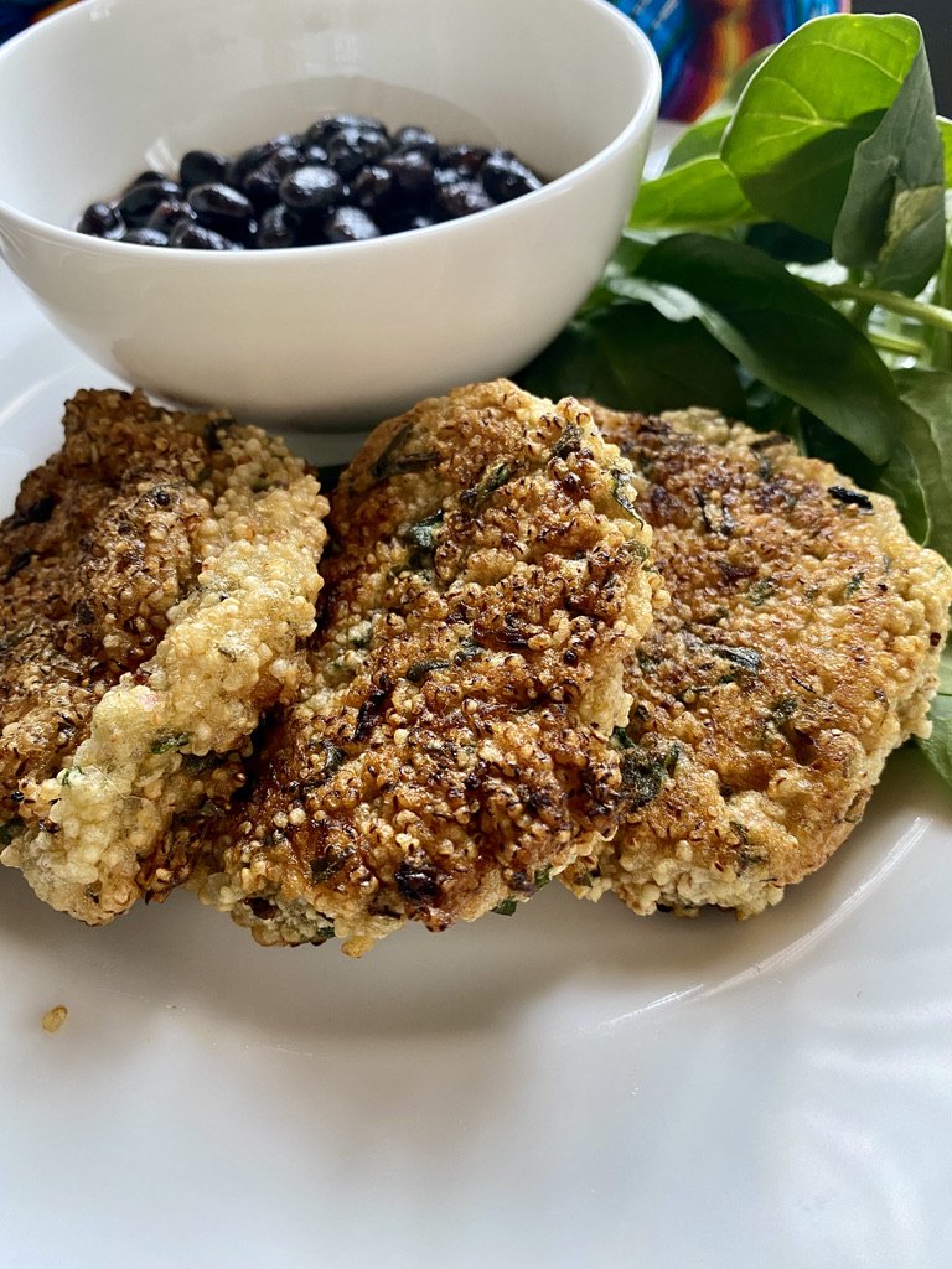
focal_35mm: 26
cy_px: 634
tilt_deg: -48.7
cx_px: 476
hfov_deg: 53.1
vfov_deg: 67.3
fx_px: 953
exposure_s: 1/60
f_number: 1.8
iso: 160
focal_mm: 4.25
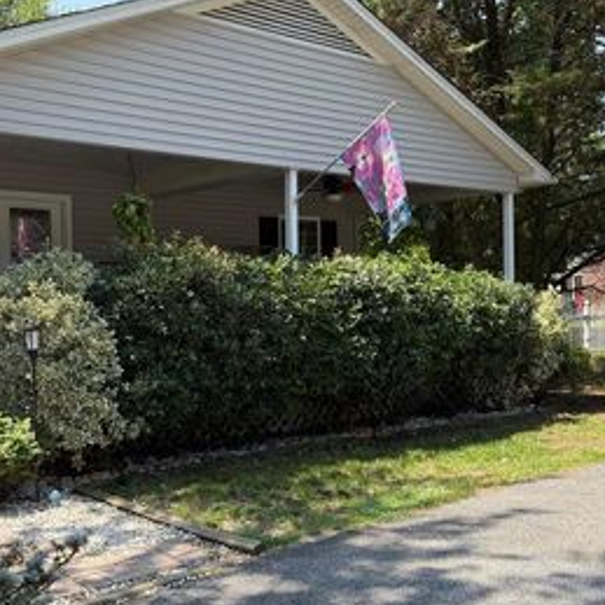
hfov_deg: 40.8
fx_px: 811
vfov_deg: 40.9
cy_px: 310
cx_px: 248
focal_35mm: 41
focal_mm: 6.76
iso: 100
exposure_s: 1/1361
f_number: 1.78
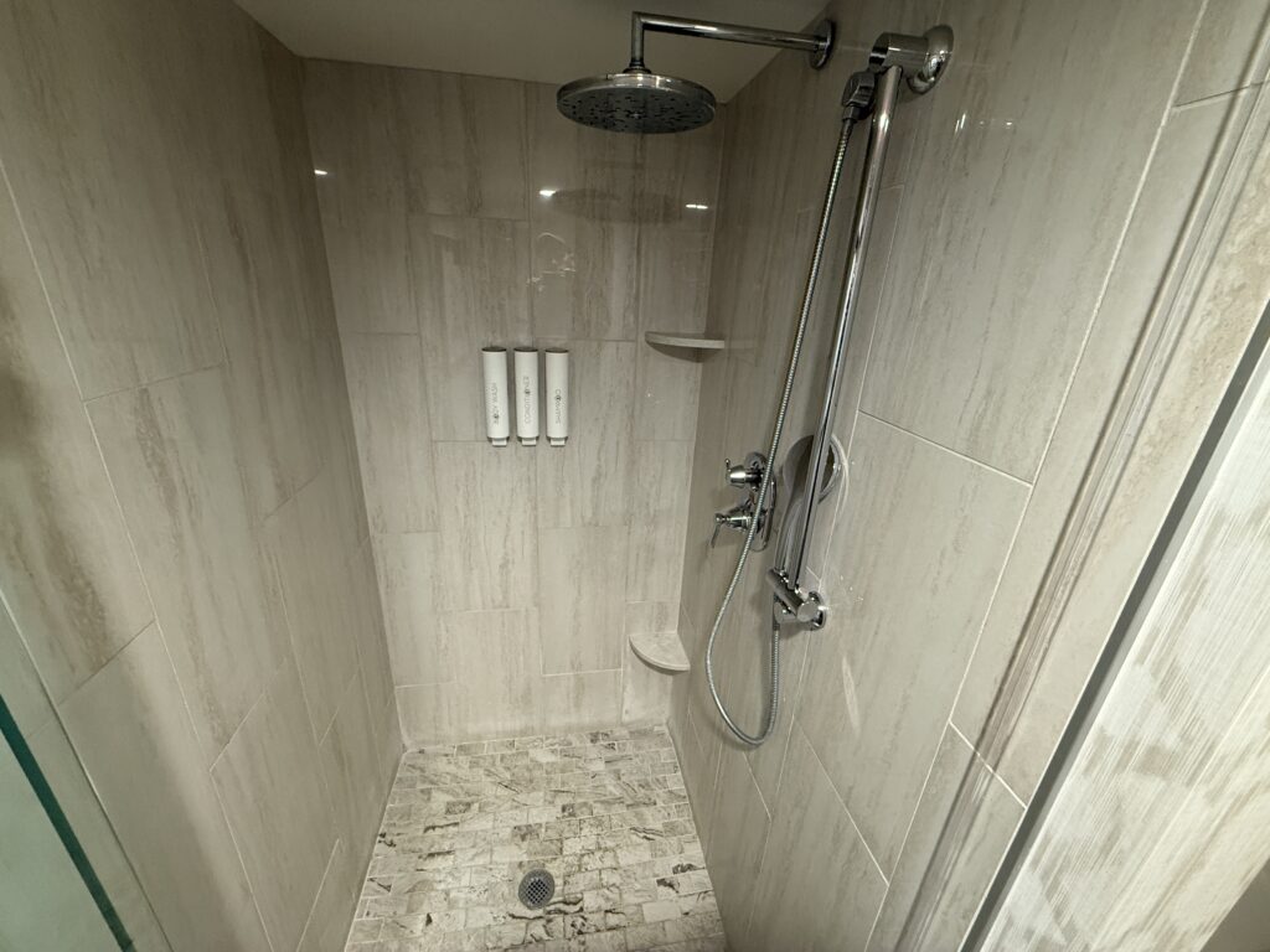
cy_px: 476
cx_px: 635
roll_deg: -3.0
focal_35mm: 14
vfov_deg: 85.7
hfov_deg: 102.1
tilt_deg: -20.9
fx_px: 514
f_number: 2.2
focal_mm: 2.22
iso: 400
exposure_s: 1/60
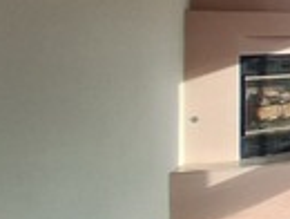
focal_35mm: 87
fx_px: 730
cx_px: 715
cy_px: 18
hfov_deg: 14.2
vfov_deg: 16.8
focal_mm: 1.4
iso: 50
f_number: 2.2
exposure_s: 1/127
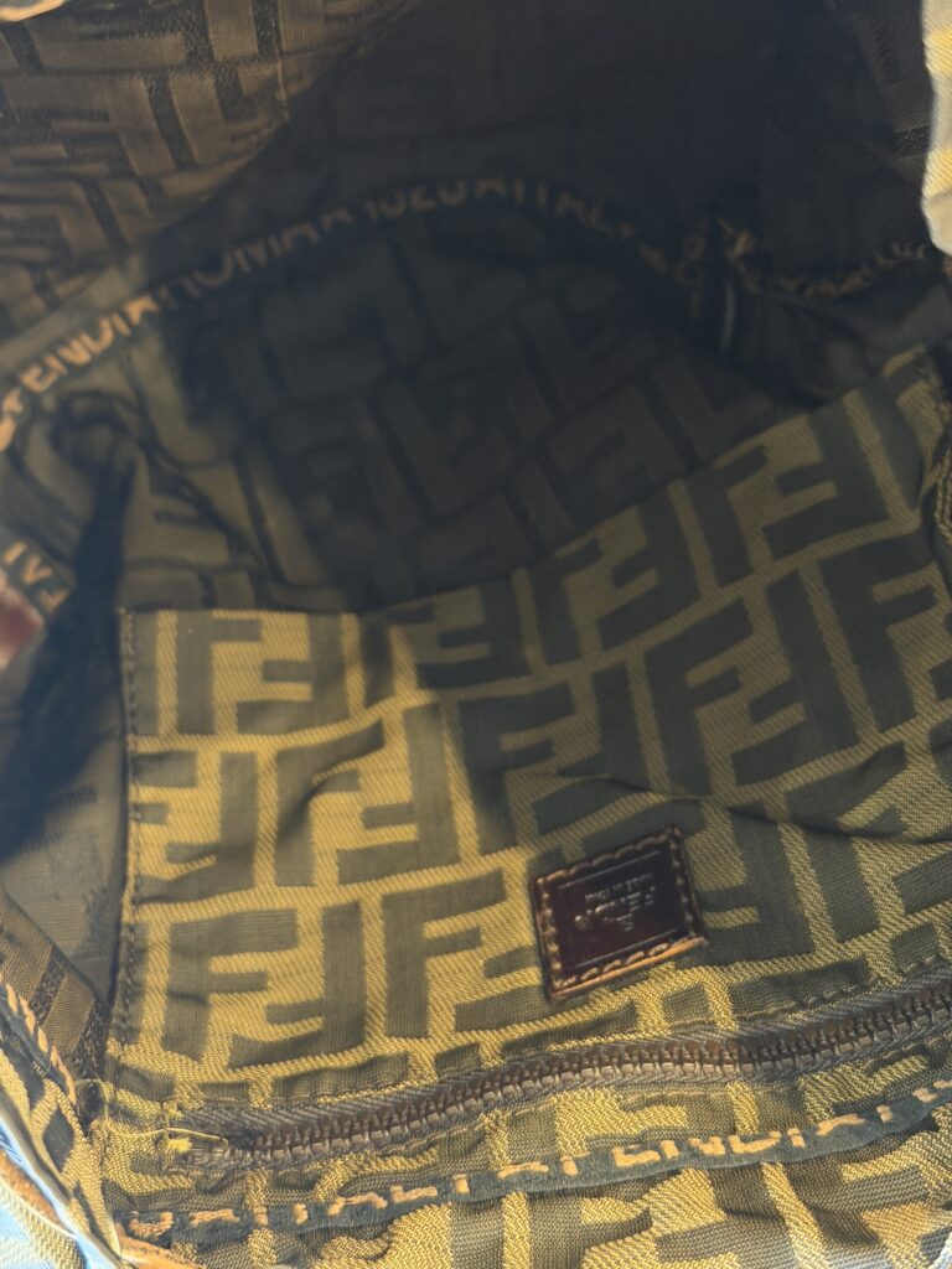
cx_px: 476
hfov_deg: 30.3
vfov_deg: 39.7
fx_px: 1760
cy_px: 634
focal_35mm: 48
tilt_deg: -83.8
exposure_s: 1/25
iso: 500
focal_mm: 6.76
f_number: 1.78
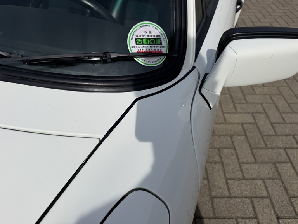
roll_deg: +2.6
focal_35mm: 24
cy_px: 112
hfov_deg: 71.6
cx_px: 149
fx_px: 207
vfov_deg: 56.8
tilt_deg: -43.4
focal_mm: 6.76
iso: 80
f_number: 1.78
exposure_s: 1/14286
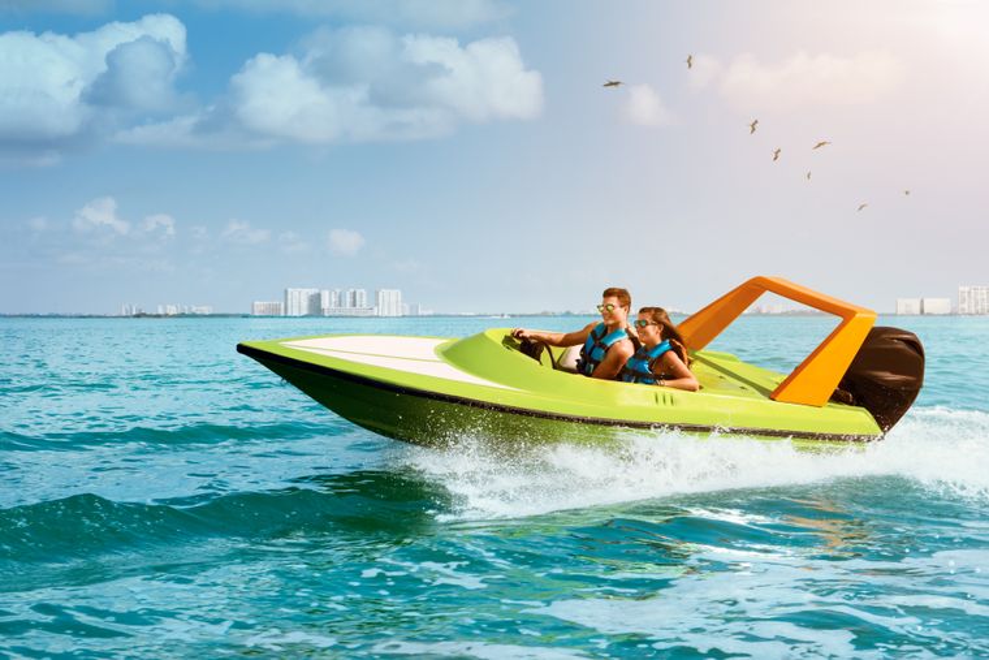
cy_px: 330
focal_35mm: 58
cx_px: 494
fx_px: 1594
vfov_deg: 23.4
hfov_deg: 34.5
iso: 200
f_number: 7.1
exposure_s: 1/1000
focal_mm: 58
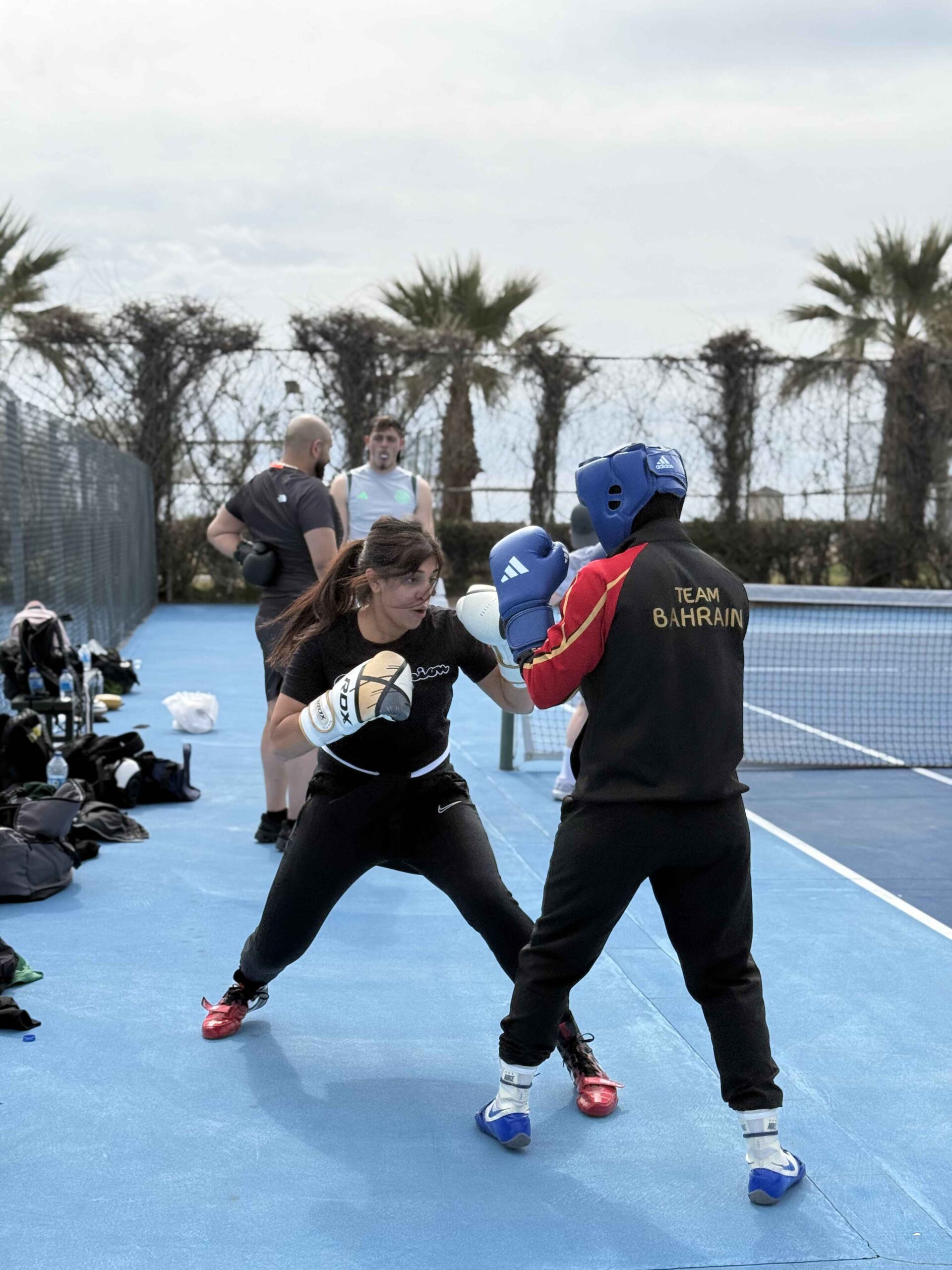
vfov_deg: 39.7
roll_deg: -0.7
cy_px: 635
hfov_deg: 30.3
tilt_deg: -4.2
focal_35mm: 48
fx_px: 1760
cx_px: 476
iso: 64
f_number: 1.78
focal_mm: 6.76
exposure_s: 1/5208
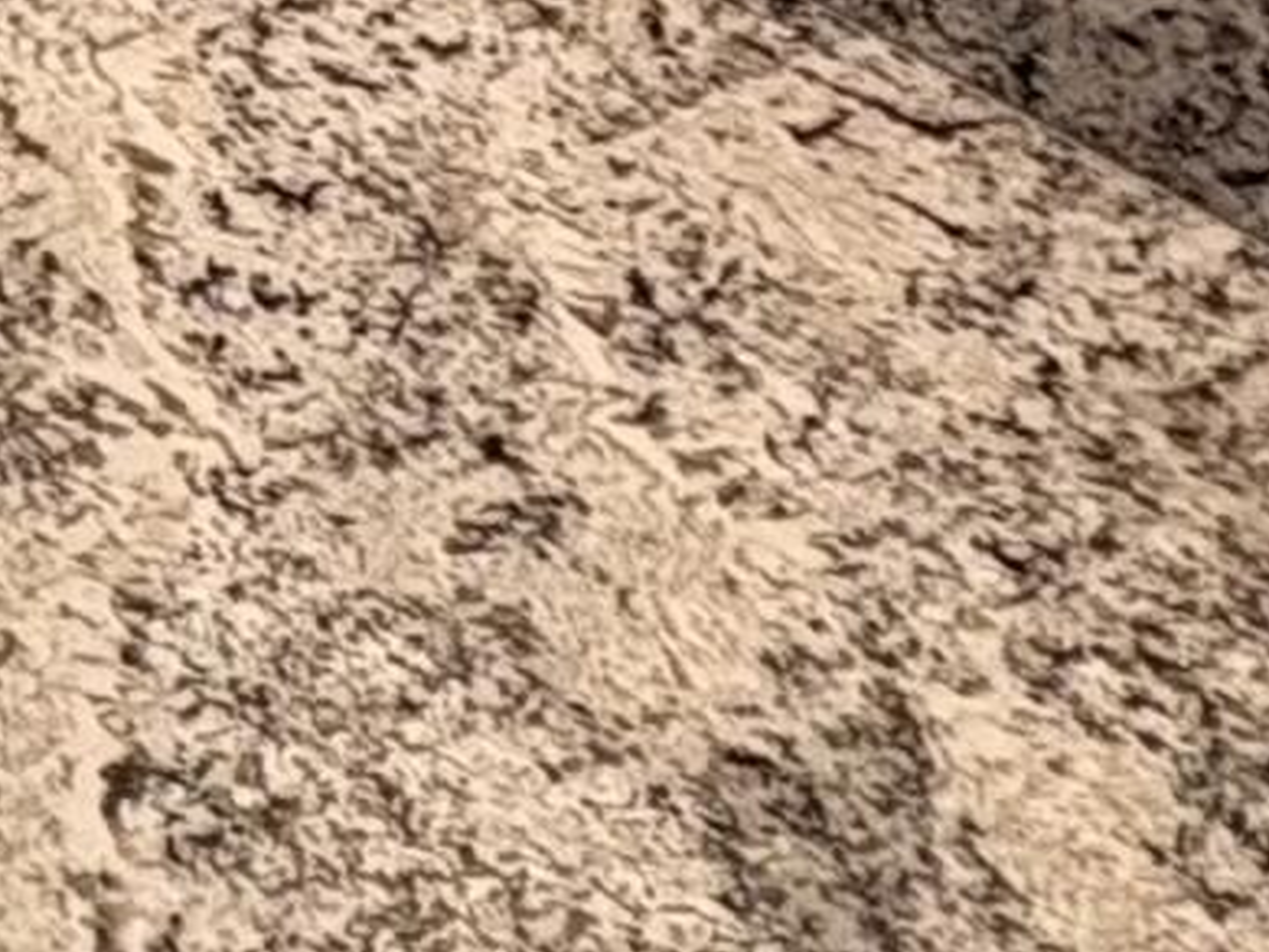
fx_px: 3960
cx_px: -1654
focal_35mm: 108
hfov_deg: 13.8
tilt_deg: -26.7
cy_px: -1011
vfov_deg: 12.1
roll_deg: +1.3
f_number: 2.2
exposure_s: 1/120
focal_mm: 2.22
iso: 125
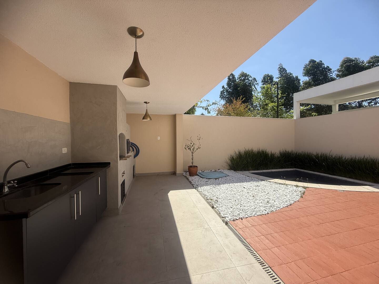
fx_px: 153
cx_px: 190
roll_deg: -0.7
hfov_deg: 102.1
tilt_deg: -0.3
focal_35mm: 14
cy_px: 142
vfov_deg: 85.7
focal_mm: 2.22
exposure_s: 1/1656
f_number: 2.2
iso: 50
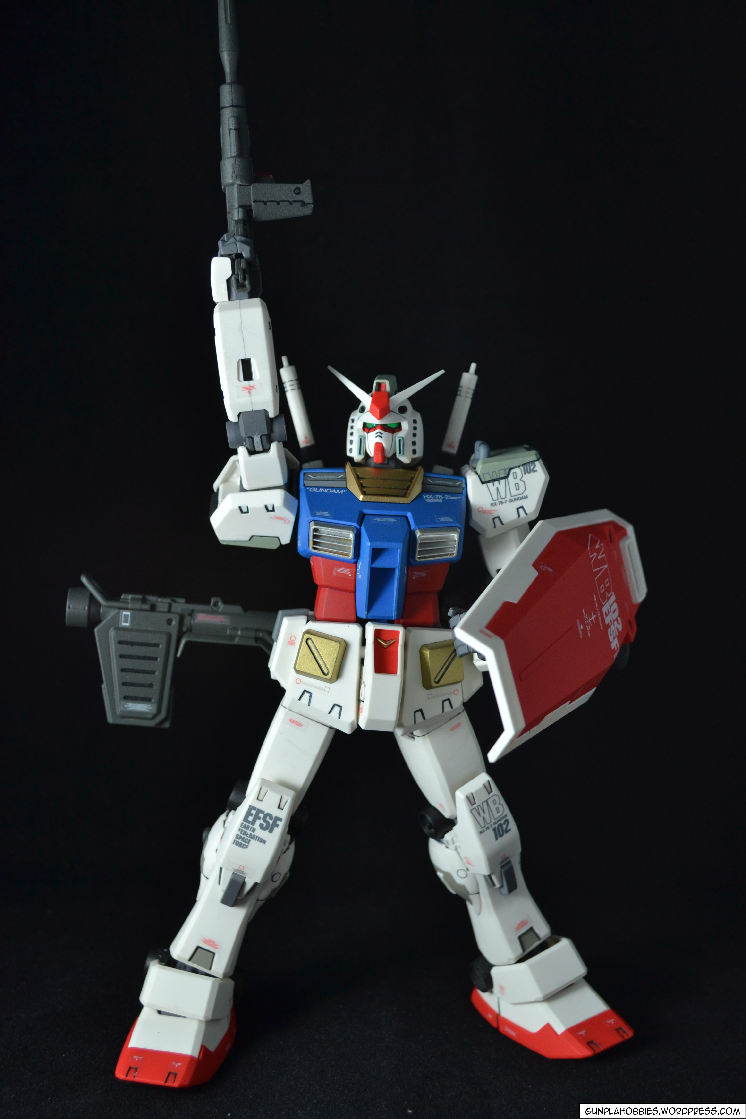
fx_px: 1399
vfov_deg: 43.6
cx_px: 373
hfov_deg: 29.9
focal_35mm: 45
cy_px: 560
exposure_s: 1/50
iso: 400
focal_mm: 30
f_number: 5.6
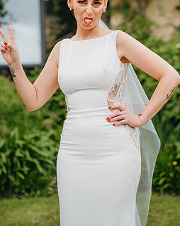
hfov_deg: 13.6
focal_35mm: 113
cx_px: 103
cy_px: 83
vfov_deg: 17.0
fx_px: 753
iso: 125
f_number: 2.8
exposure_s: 1/640
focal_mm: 85
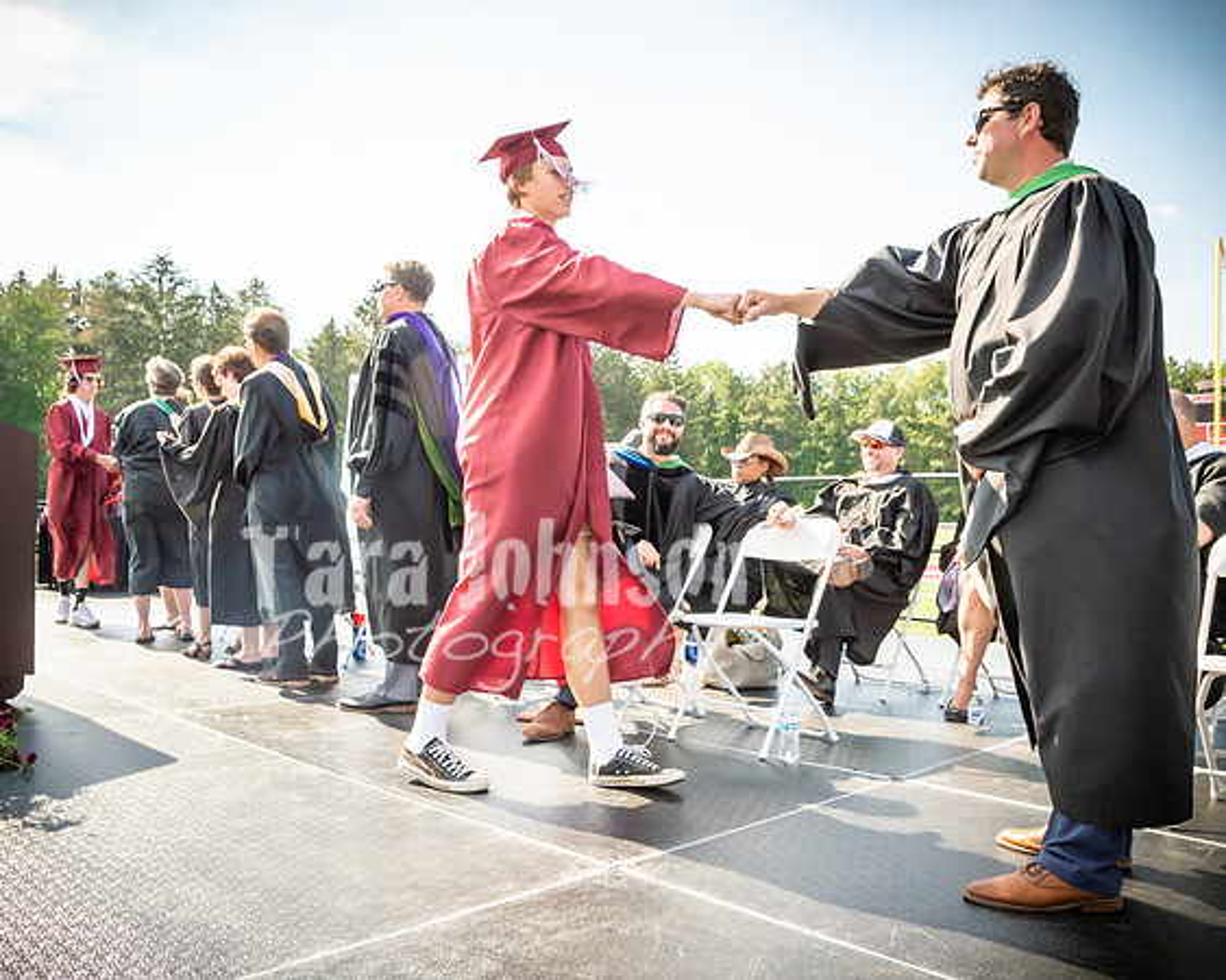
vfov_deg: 50.3
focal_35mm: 29
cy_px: 490
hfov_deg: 60.9
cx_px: 613
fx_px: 1043
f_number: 7.1
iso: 200
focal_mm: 17
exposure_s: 1/500
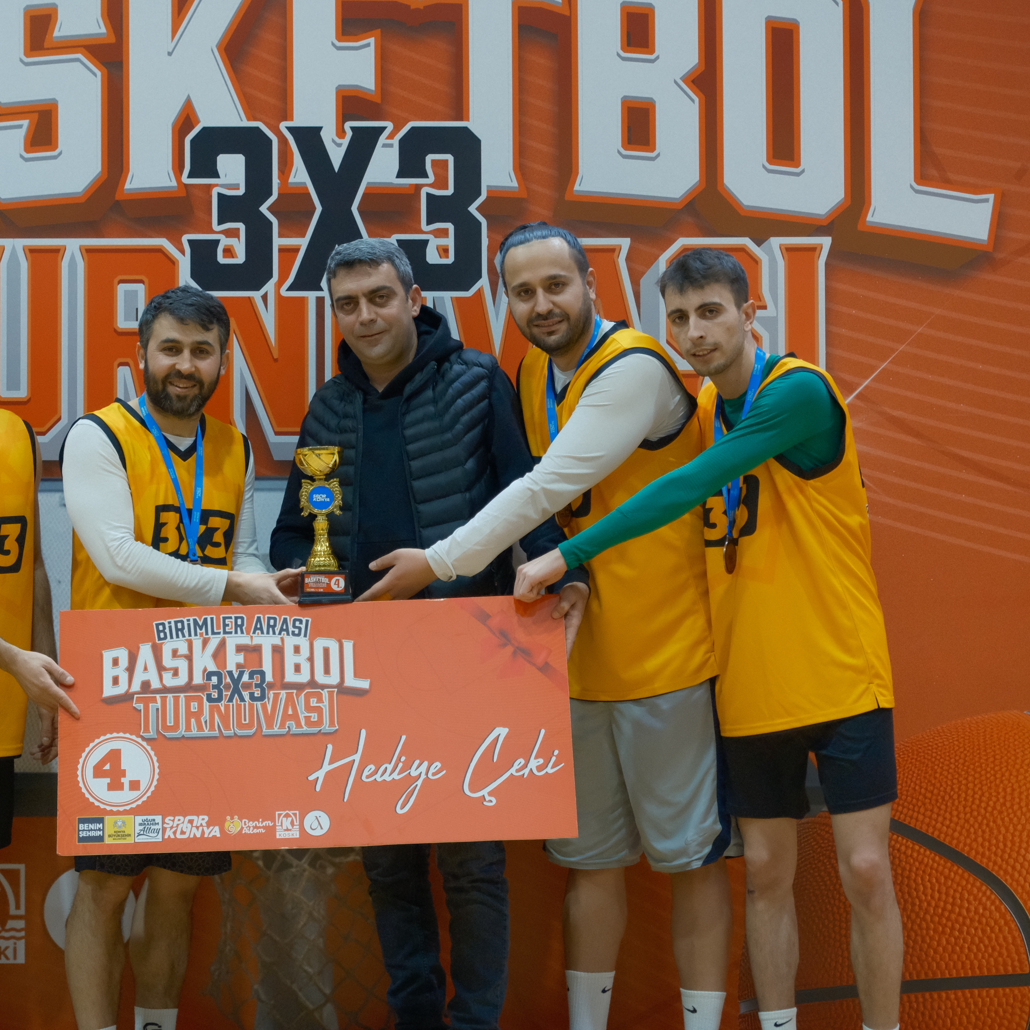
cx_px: 286
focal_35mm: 82
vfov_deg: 21.1
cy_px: 514
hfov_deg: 21.0
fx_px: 2760
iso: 3200
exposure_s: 1/500
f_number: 2.8
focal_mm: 41.4
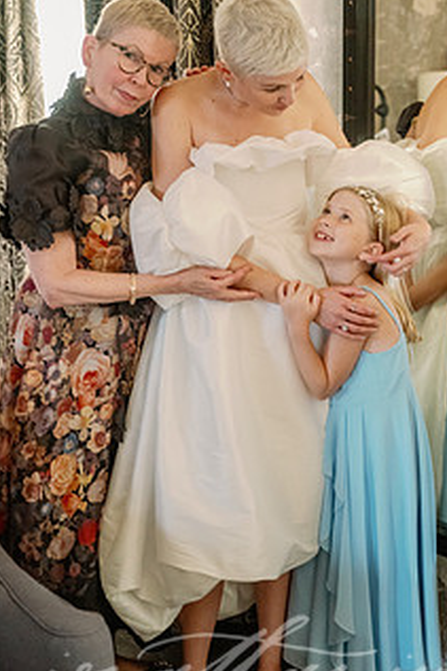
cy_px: 288
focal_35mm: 54
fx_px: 1007
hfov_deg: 25.0
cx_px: 246
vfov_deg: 36.8
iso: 4000
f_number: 2.8
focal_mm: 38
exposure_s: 1/200
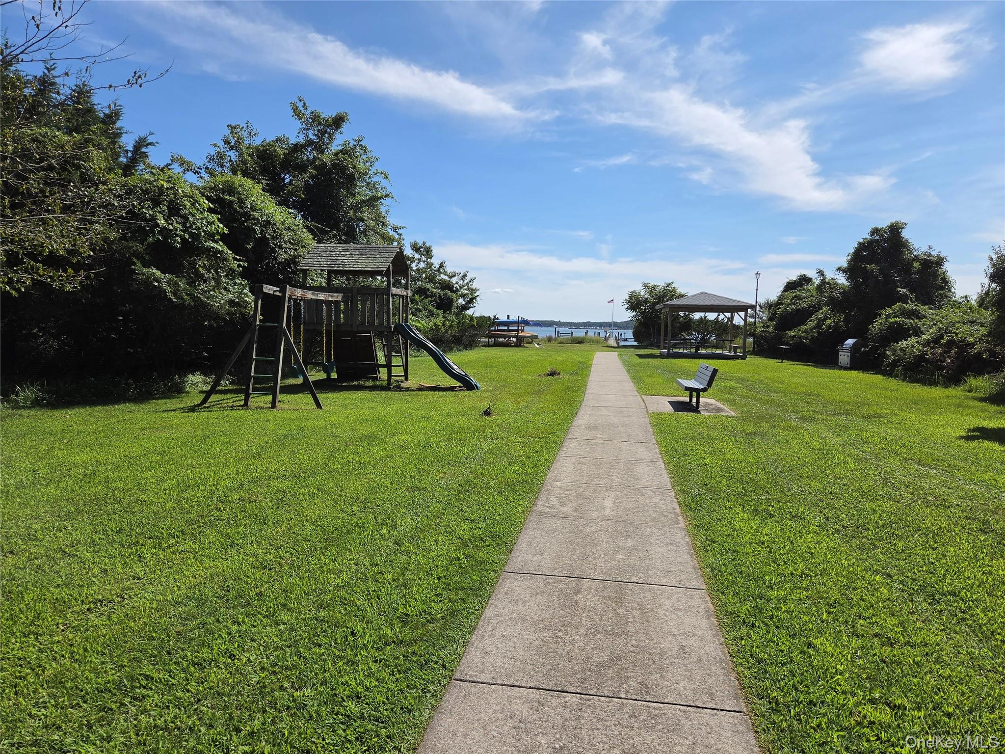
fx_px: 668
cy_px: 377
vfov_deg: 58.9
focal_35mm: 23
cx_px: 502
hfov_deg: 73.9
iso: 80
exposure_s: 1/7107
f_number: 1.8
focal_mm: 5.4
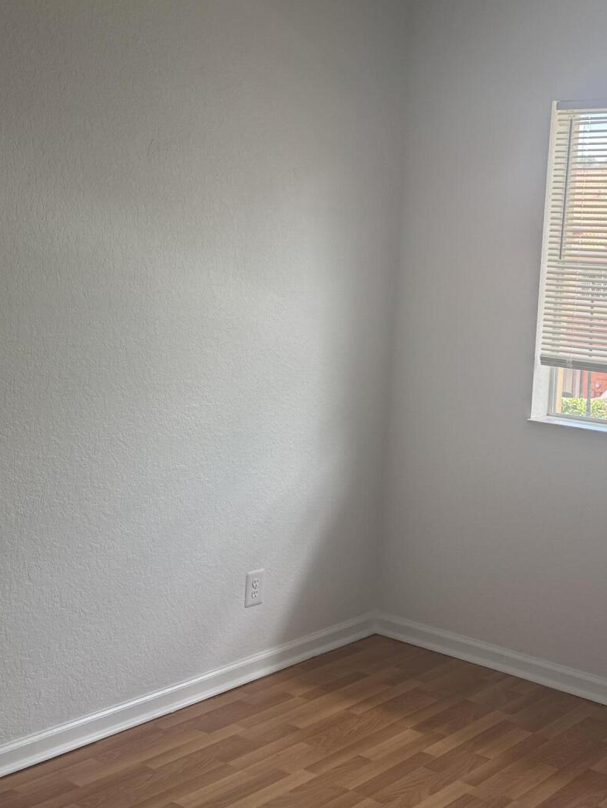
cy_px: 339
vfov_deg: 41.1
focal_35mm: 46
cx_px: 442
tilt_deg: -4.5
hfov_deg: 31.1
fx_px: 1075
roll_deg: -2.7
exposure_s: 1/195
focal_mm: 6.76
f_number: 1.78
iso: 64
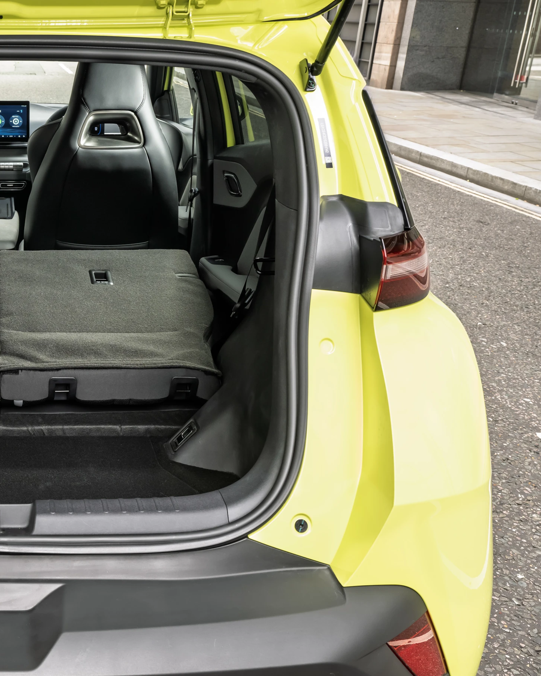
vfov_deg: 43.1
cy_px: 306
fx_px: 856
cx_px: 7
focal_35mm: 43
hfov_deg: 32.4
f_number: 7.1
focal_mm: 27.5
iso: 400
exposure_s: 1/20
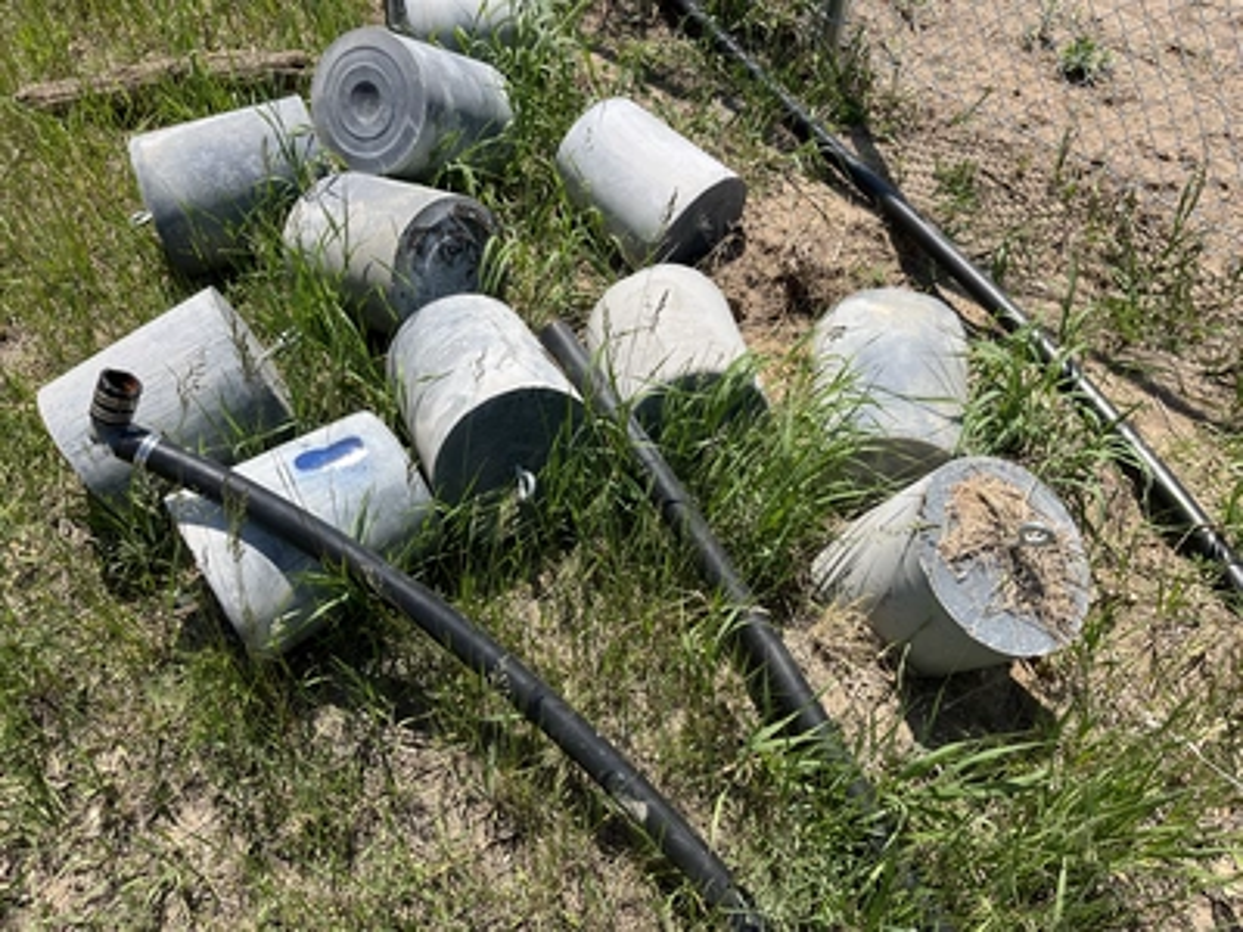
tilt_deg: -52.3
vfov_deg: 53.1
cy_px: 466
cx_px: 622
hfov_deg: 67.3
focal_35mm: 26
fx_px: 934
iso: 50
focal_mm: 5.1
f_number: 1.6
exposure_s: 1/3135
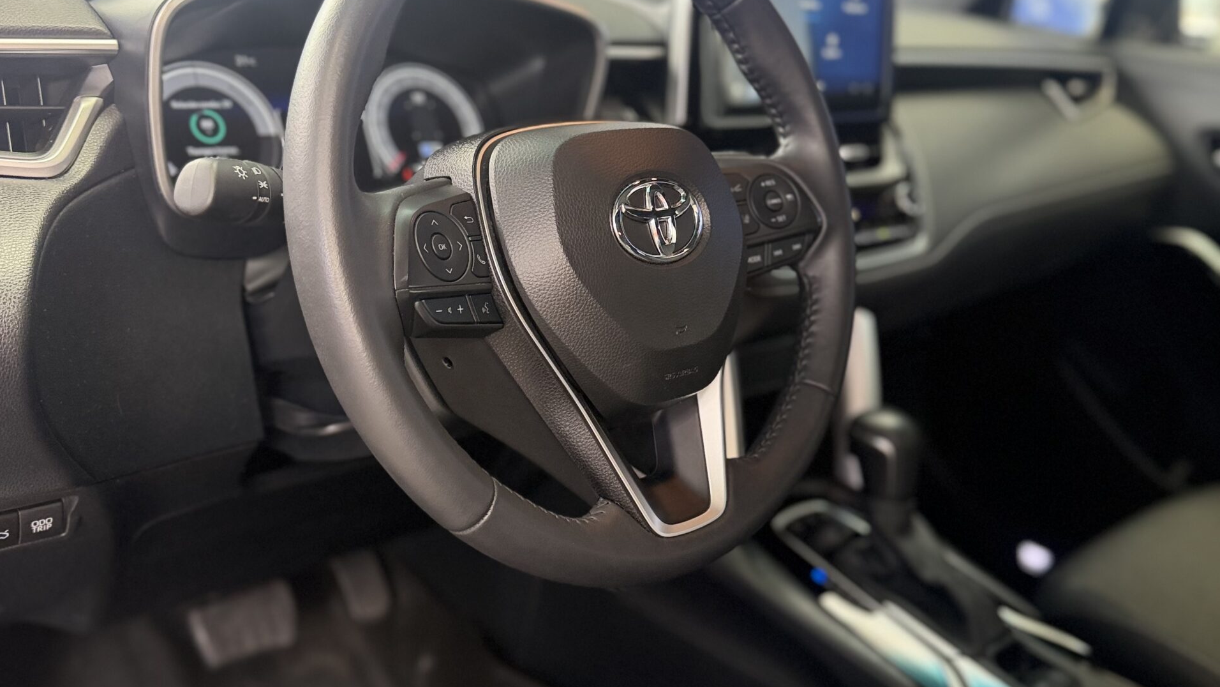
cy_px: 317
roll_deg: -8.4
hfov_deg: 56.6
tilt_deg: -18.1
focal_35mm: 35
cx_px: 610
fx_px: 1132
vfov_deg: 33.7
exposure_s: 1/117
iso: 200
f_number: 1.78
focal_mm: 6.76
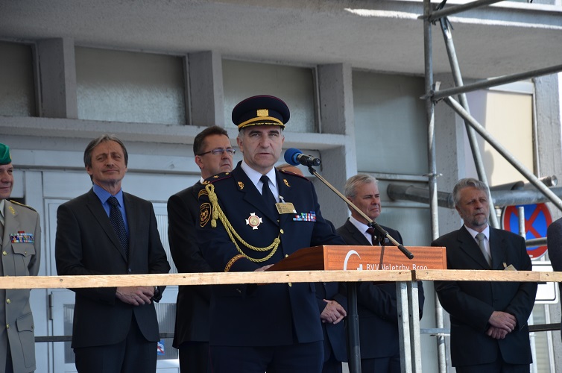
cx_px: 281
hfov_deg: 13.1
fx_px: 2455
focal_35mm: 158
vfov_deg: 8.7
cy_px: 186
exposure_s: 1/250
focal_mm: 105
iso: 160
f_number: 8
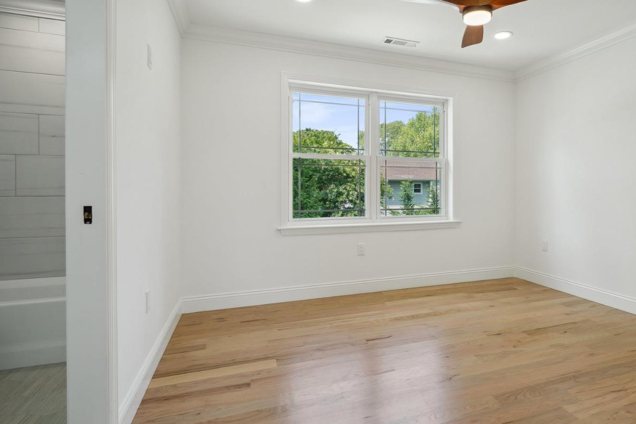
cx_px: 387
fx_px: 353
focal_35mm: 20
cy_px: 193
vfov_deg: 61.8
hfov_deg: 82.8
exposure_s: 1/30
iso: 250
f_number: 8
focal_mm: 16
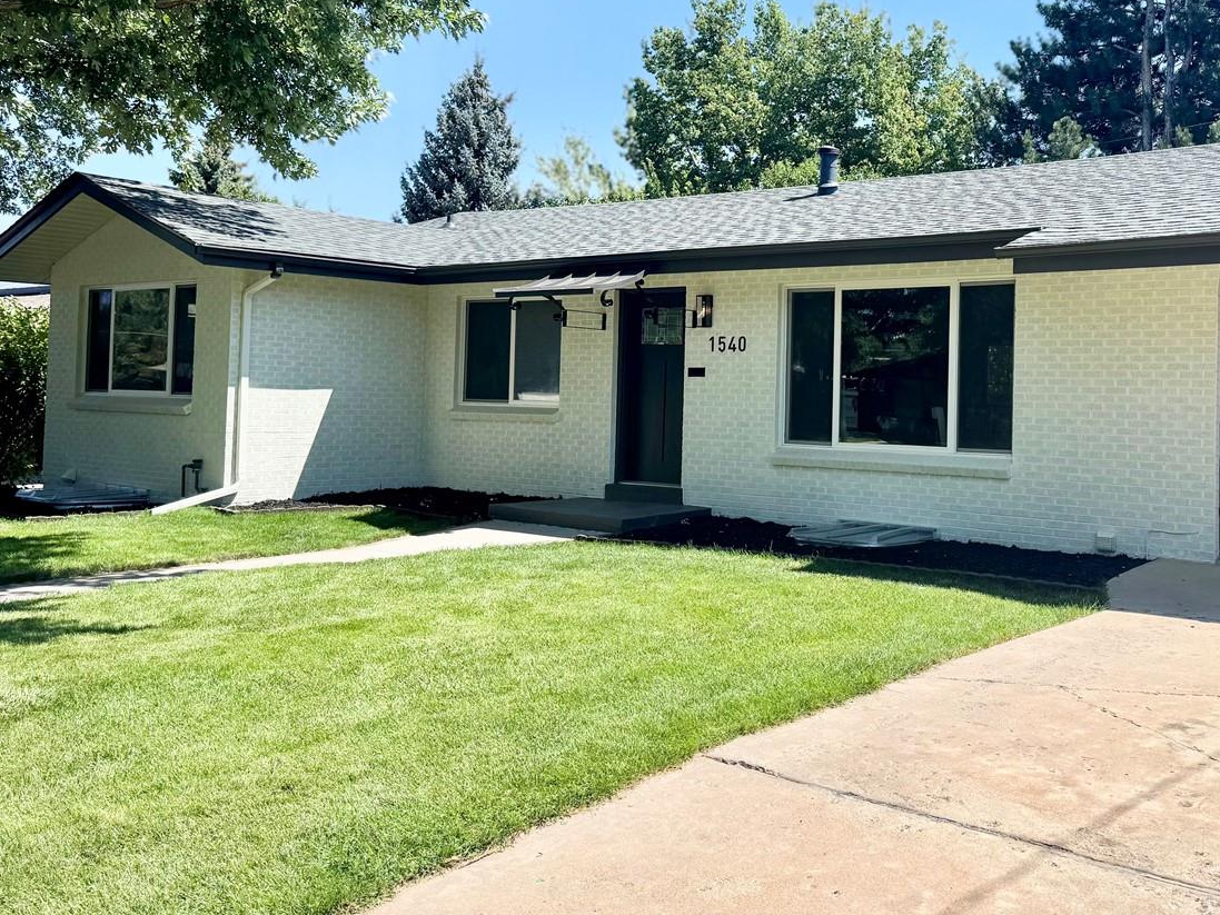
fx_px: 1234
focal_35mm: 35
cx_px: 863
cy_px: 355
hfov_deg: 51.1
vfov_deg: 40.5
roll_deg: -1.5
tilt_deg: +1.1
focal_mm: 6.76
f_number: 1.78
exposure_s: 1/3802
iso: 80
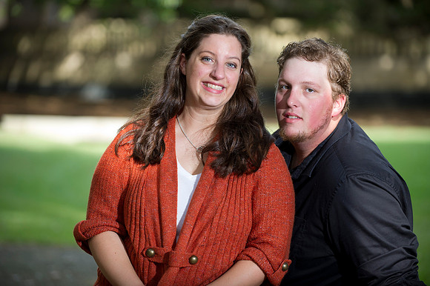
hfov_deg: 15.8
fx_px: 1552
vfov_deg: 10.5
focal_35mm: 130
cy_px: 143
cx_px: 215
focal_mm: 130
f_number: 2.8
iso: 200
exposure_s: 1/250
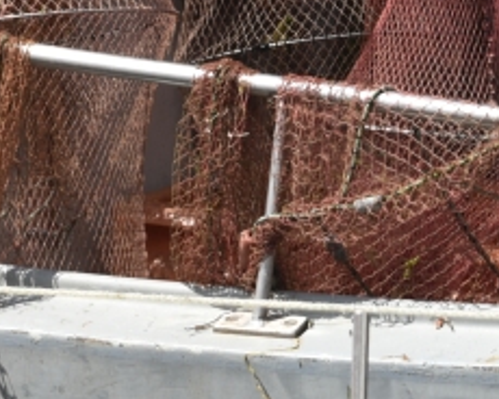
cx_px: 286
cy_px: -385
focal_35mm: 687
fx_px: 10146
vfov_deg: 2.2
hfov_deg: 2.8
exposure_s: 1/250
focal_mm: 140
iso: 100
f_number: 8
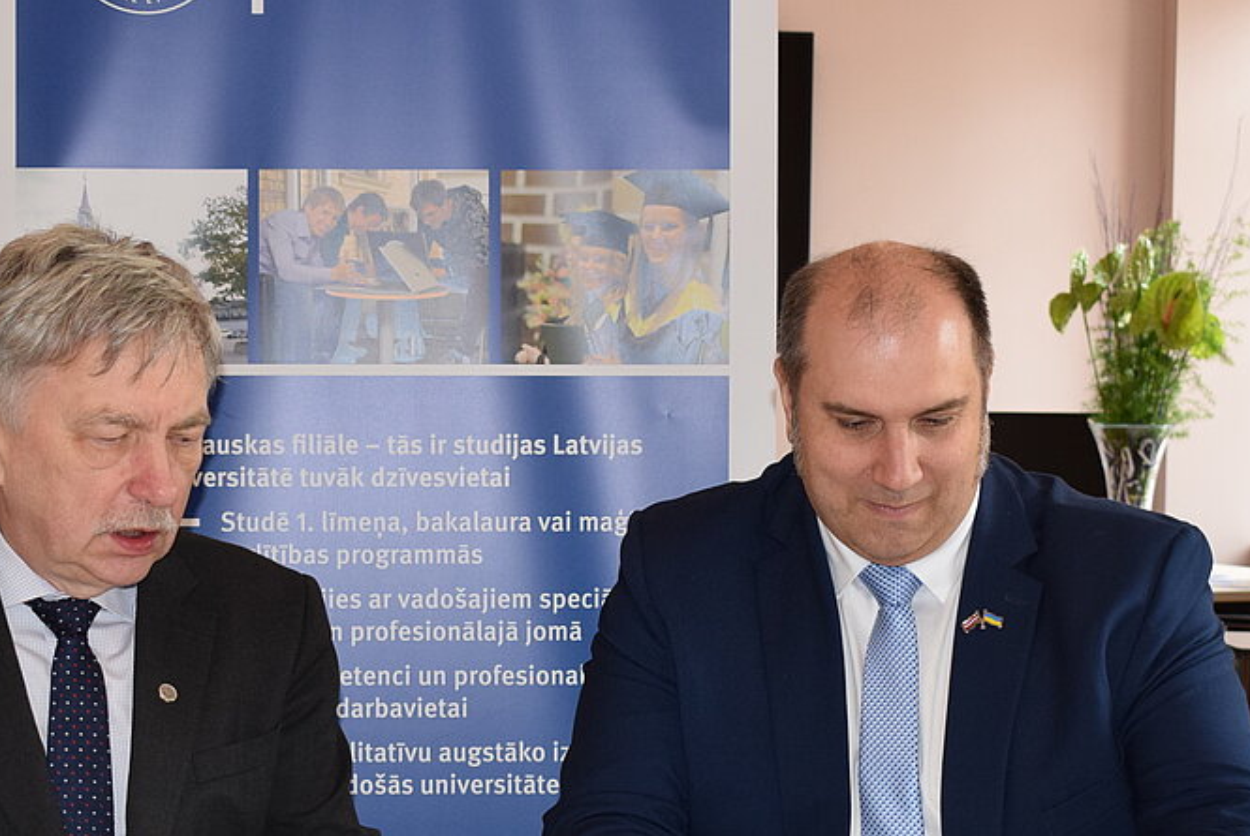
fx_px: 3198
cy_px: 557
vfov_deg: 14.9
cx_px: 496
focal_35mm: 92
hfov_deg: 22.1
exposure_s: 1/125
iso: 800
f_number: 5.6
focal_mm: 34
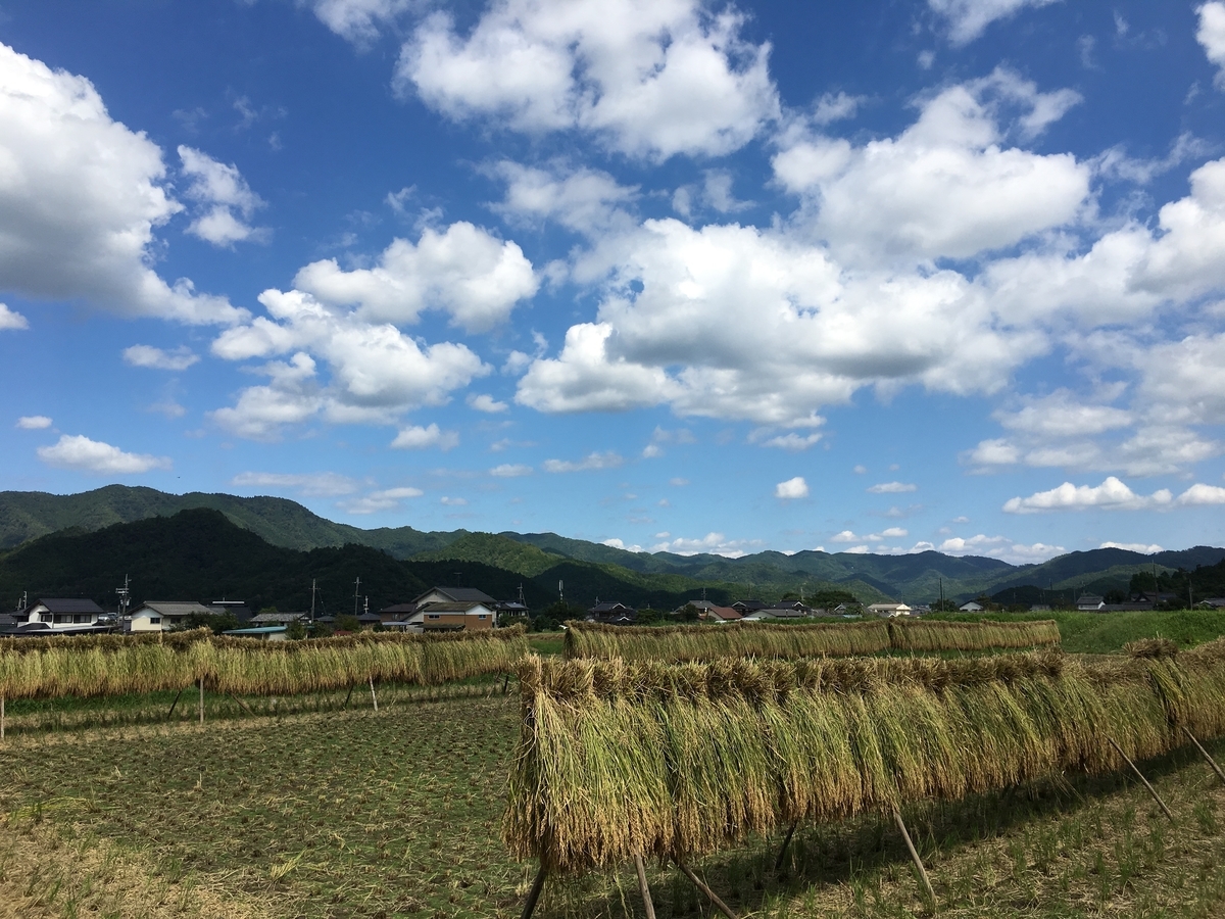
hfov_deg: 61.7
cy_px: 460
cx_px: 612
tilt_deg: +8.5
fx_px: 1026
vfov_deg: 48.2
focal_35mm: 29
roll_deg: -0.1
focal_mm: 4.15
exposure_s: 1/2331
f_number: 2.2
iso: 25
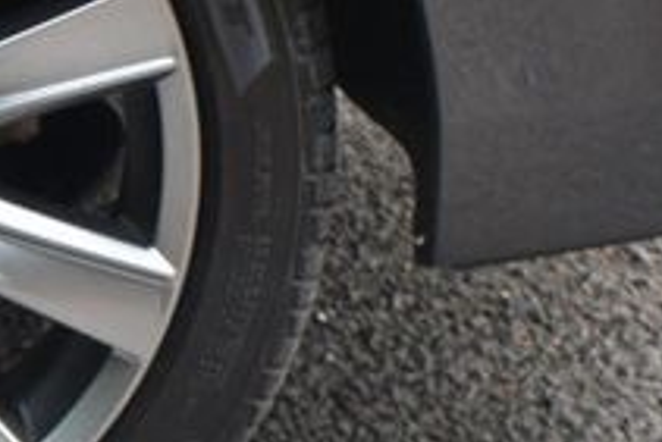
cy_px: 113
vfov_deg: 4.3
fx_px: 5851
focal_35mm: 318
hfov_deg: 6.4
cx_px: -304
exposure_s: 1/125
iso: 900
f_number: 4.5
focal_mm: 70
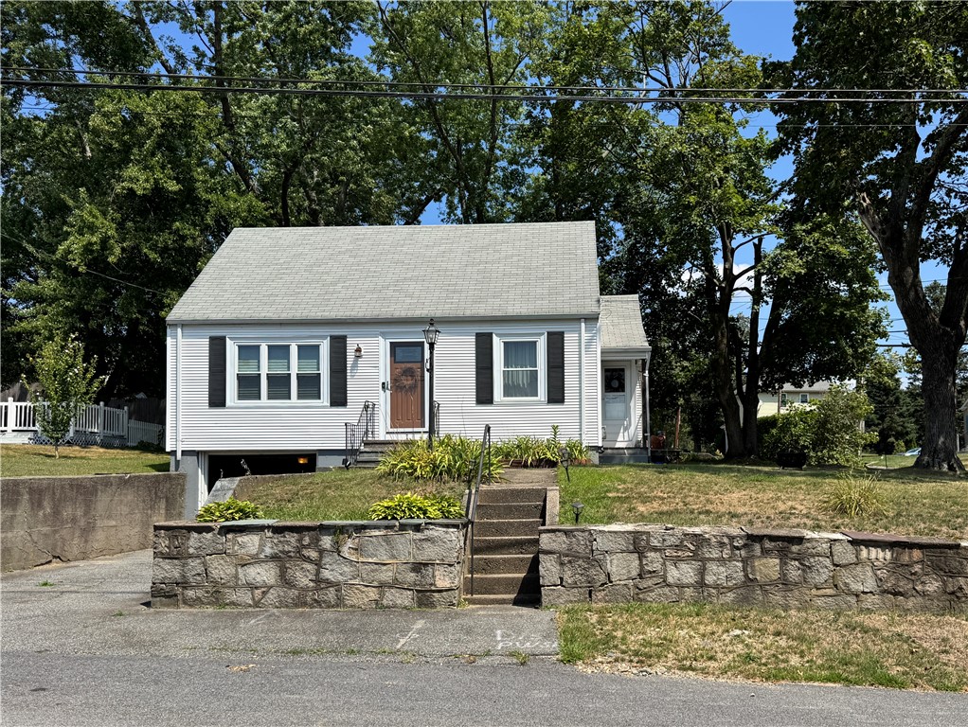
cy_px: 364
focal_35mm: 24
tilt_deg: +2.1
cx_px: 484
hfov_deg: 71.6
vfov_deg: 56.9
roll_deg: -1.7
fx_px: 672
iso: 80
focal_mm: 6.76
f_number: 1.78
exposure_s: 1/4608
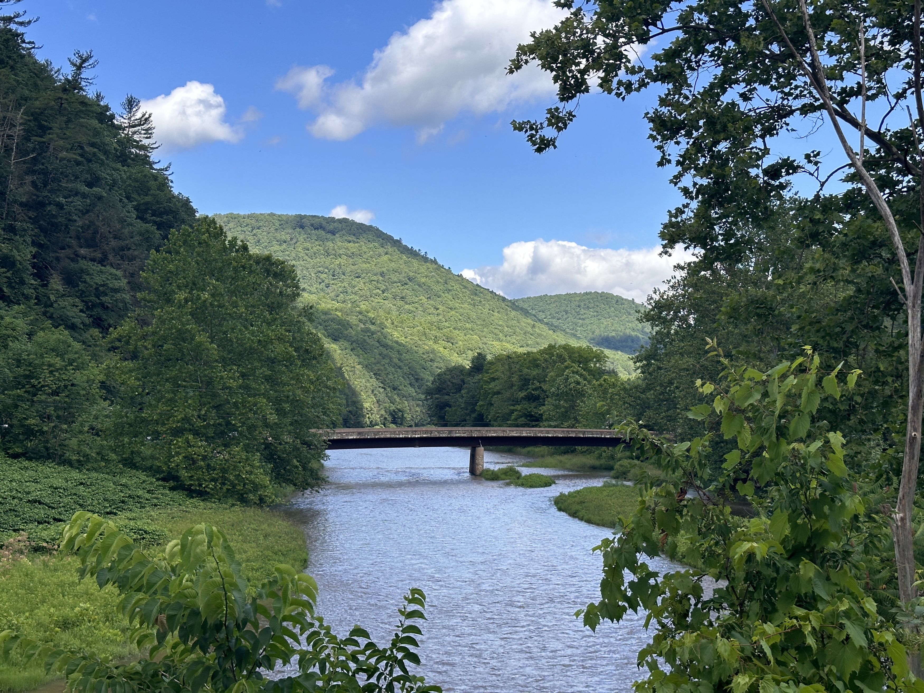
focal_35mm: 48
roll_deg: -0.1
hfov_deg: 39.7
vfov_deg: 30.3
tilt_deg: +3.0
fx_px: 1281
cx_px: 462
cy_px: 346
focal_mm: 6.86
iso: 64
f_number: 1.78
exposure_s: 1/2469
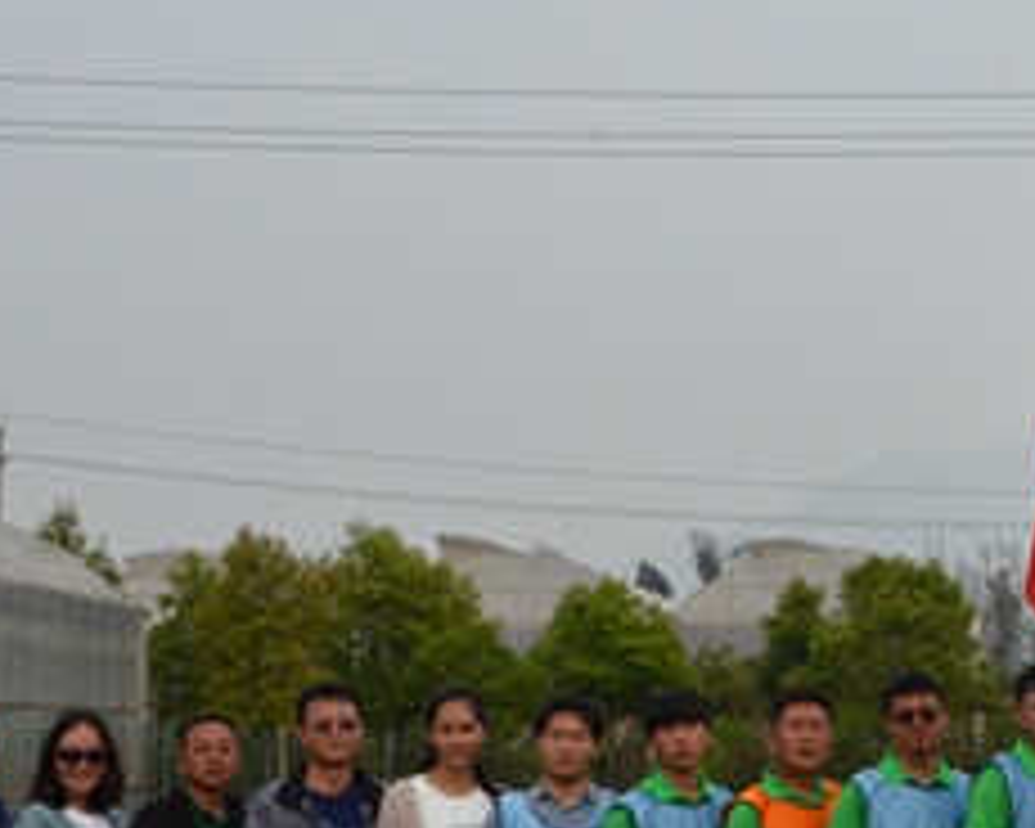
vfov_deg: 13.9
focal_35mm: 111
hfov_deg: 16.7
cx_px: 1156
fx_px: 3400
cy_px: 522
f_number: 13
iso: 1000
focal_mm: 26
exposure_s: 1/640
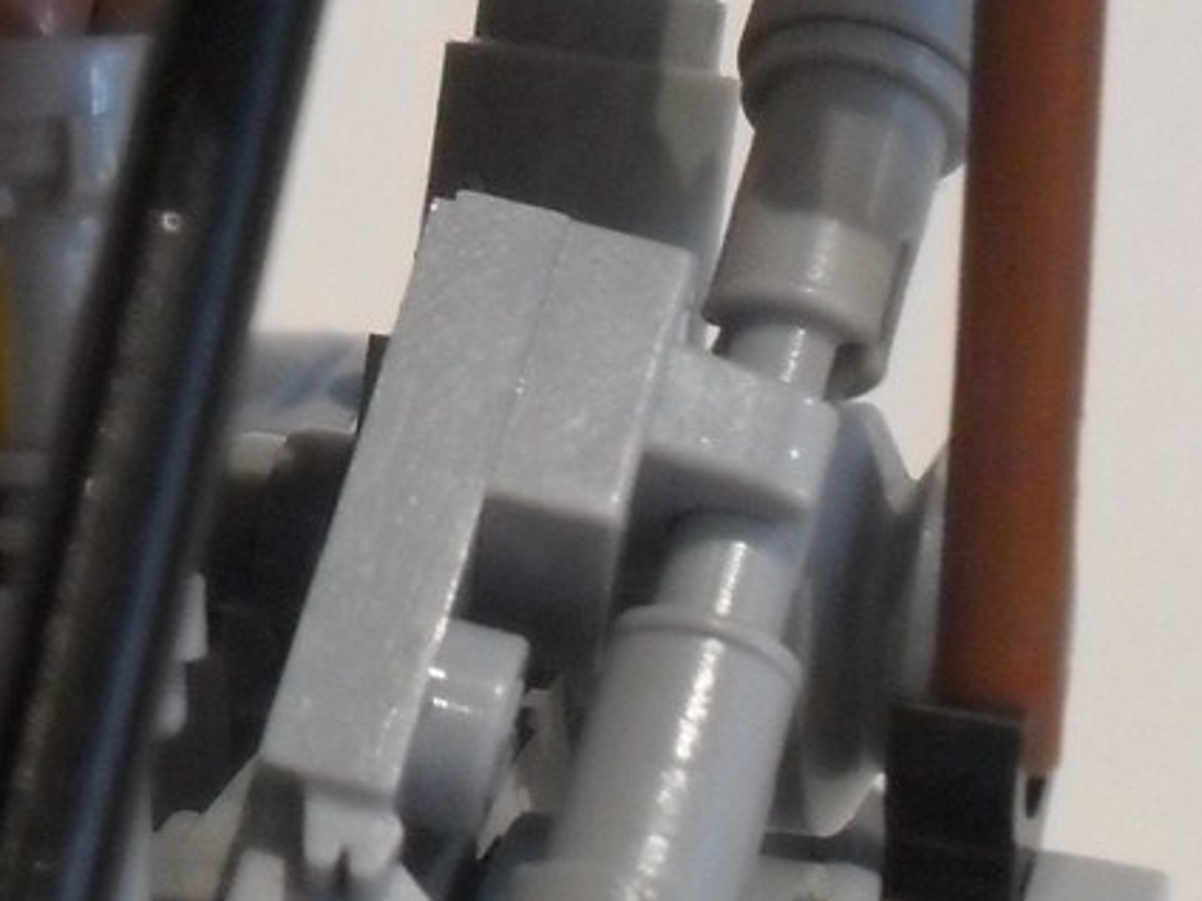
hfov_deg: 11.7
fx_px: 5764
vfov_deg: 8.9
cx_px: -232
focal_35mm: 166
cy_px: 110
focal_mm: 7.8
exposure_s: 1/20
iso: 400
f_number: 4.5
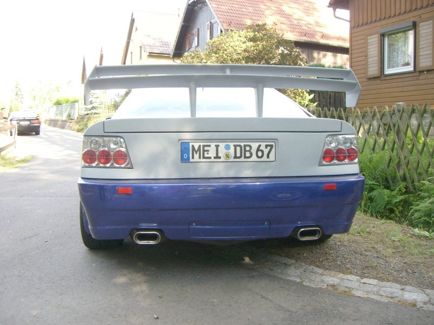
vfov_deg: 37.7
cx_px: 217
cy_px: 162
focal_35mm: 38
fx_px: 476
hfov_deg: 49.0
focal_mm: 6.2
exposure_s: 1/200
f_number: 2.7
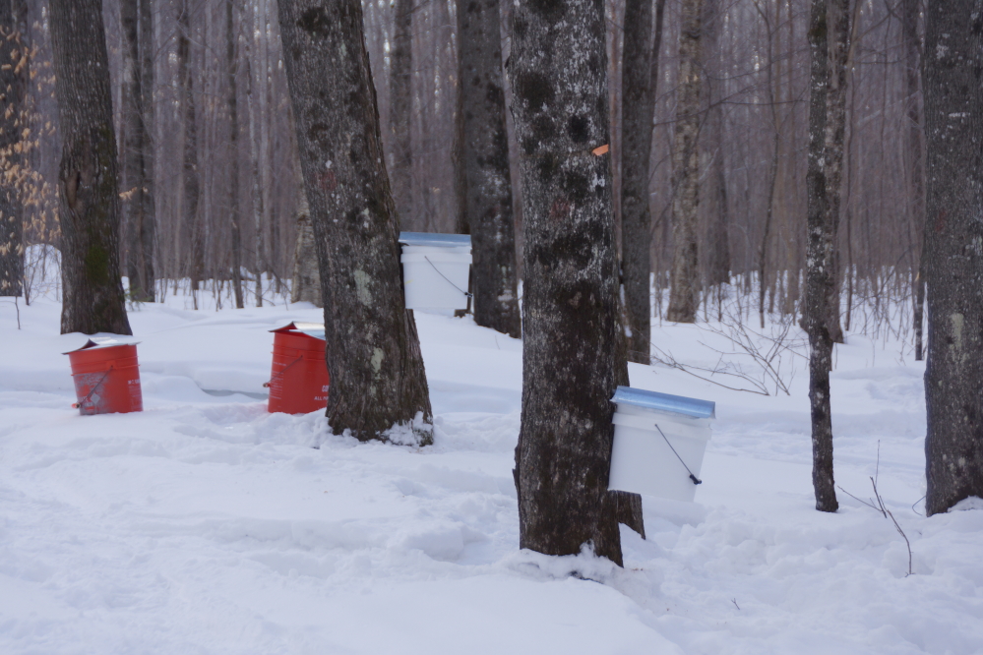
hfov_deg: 17.1
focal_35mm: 120
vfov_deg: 11.4
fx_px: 3276
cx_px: 492
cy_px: 328
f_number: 5.6
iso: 160
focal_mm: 80
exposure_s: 1/125
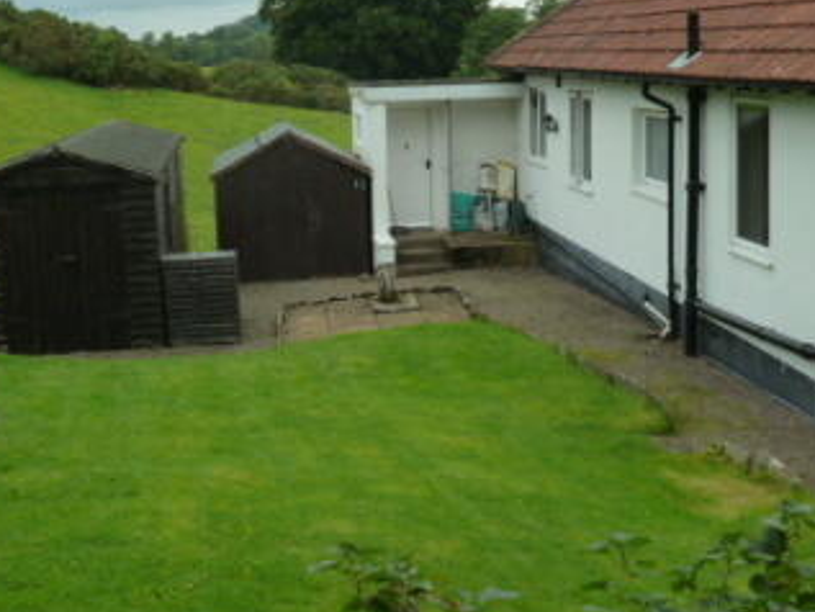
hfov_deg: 40.6
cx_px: 264
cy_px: 156
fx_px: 1083
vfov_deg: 31.0
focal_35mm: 46
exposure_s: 1/100
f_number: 3.5
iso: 125
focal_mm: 4.1
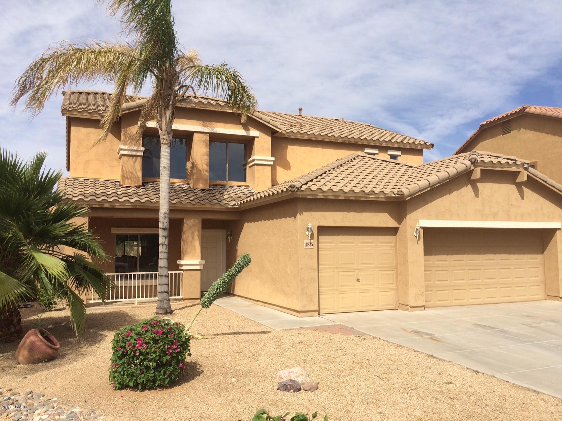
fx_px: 471
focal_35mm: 29
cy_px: 210
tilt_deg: +4.6
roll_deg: +1.1
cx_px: 281
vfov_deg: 48.2
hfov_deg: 61.7
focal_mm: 4.15
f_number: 2.2
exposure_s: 1/2933
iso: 32
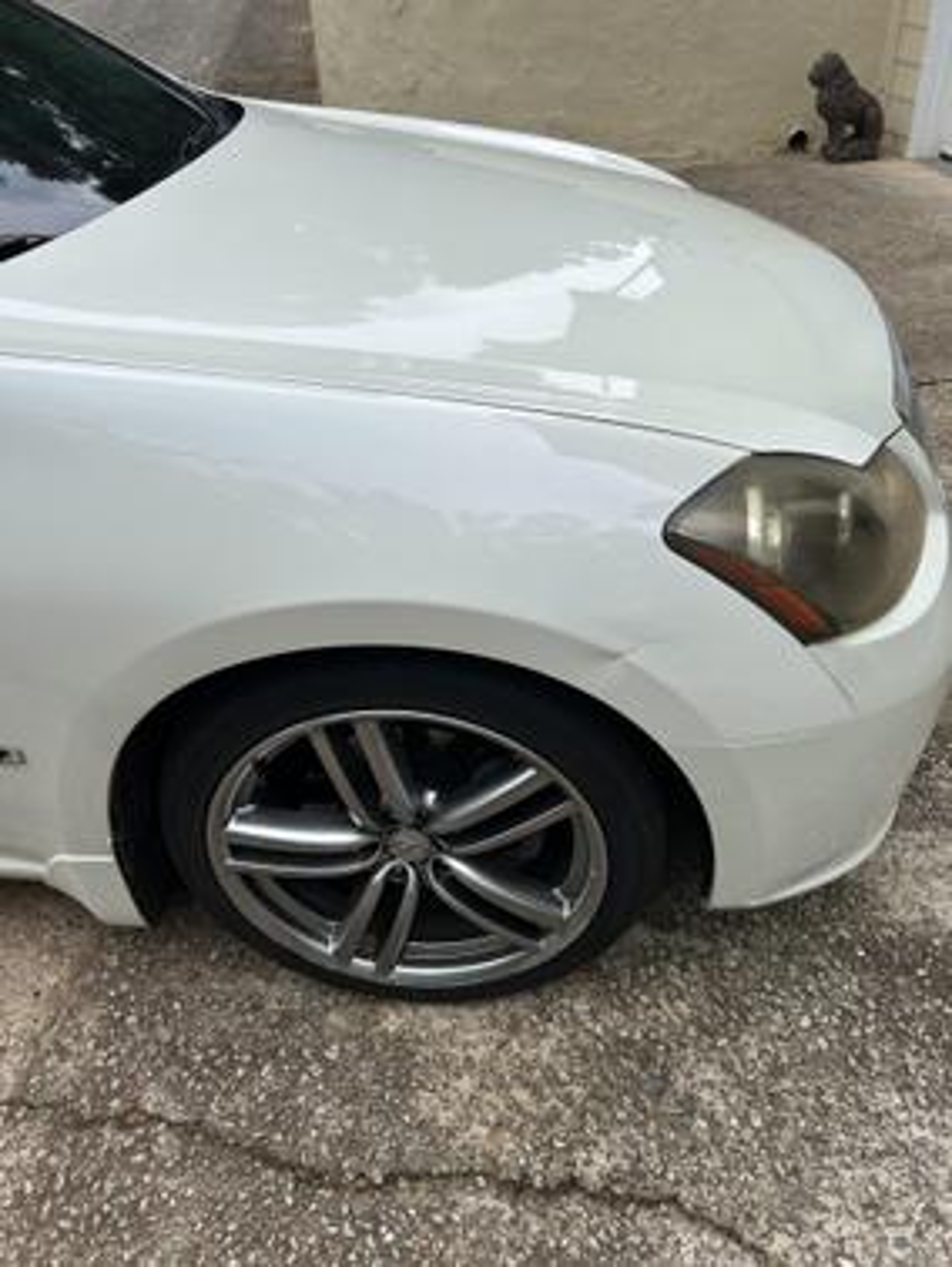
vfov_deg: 67.3
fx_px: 952
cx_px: 476
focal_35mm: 26
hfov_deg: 53.1
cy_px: 634
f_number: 1.5
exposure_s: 1/2994
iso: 50
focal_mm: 5.7
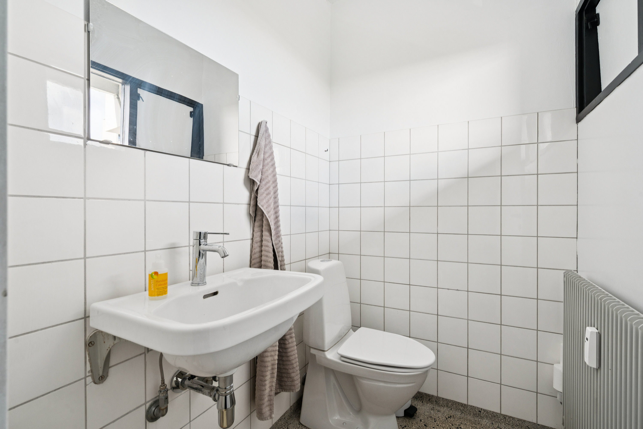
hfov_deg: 95.0
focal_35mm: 16
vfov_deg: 72.1
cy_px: 214
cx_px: 322
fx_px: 295
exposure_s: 1/30
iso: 640
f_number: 9
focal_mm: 16.5
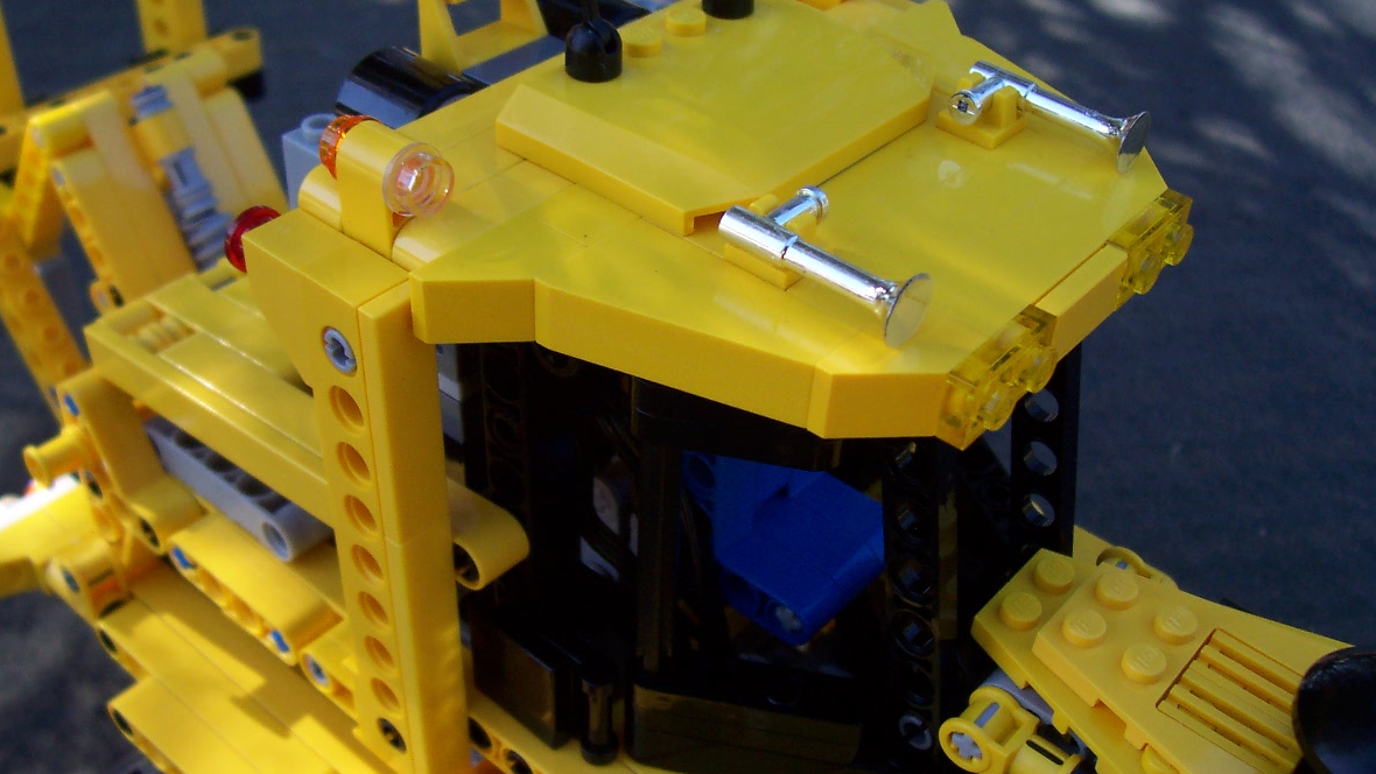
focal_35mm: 41
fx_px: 1496
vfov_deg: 29.0
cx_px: 697
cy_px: 420
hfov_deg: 49.4
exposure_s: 1/350
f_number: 2.8
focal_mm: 5.6
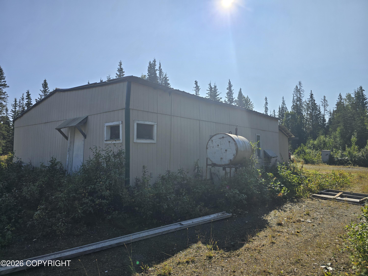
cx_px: 184
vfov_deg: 58.9
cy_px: 138
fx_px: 245
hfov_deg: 73.9
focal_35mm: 23
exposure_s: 1/1681
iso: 12
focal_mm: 6.3
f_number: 1.7
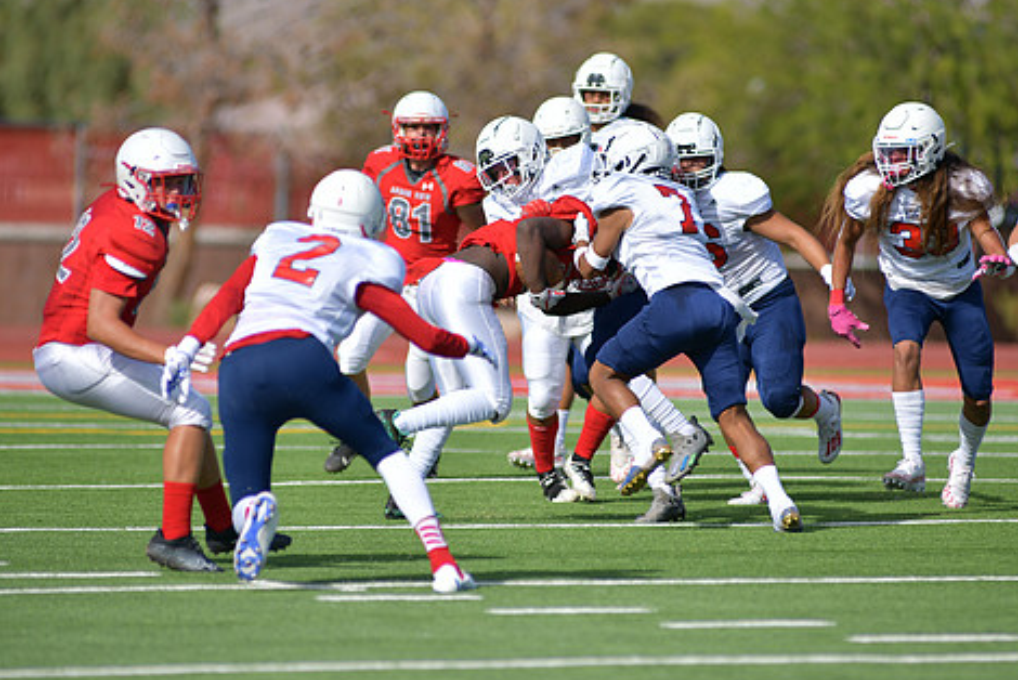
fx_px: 10469
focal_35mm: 370
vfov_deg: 3.7
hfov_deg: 5.6
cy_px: 317
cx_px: 535
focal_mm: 300
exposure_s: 1/2000
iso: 72
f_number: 3.5
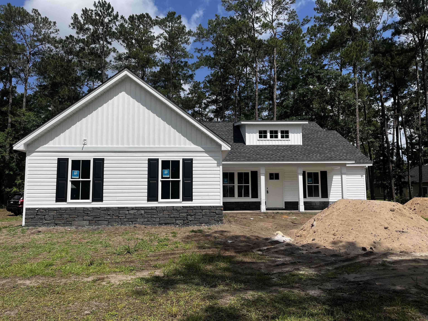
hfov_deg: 67.3
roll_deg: -0.1
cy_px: 160
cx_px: 214
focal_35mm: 26
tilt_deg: +6.2
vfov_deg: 53.1
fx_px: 321
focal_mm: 5.1
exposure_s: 1/5556
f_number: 1.6
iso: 50
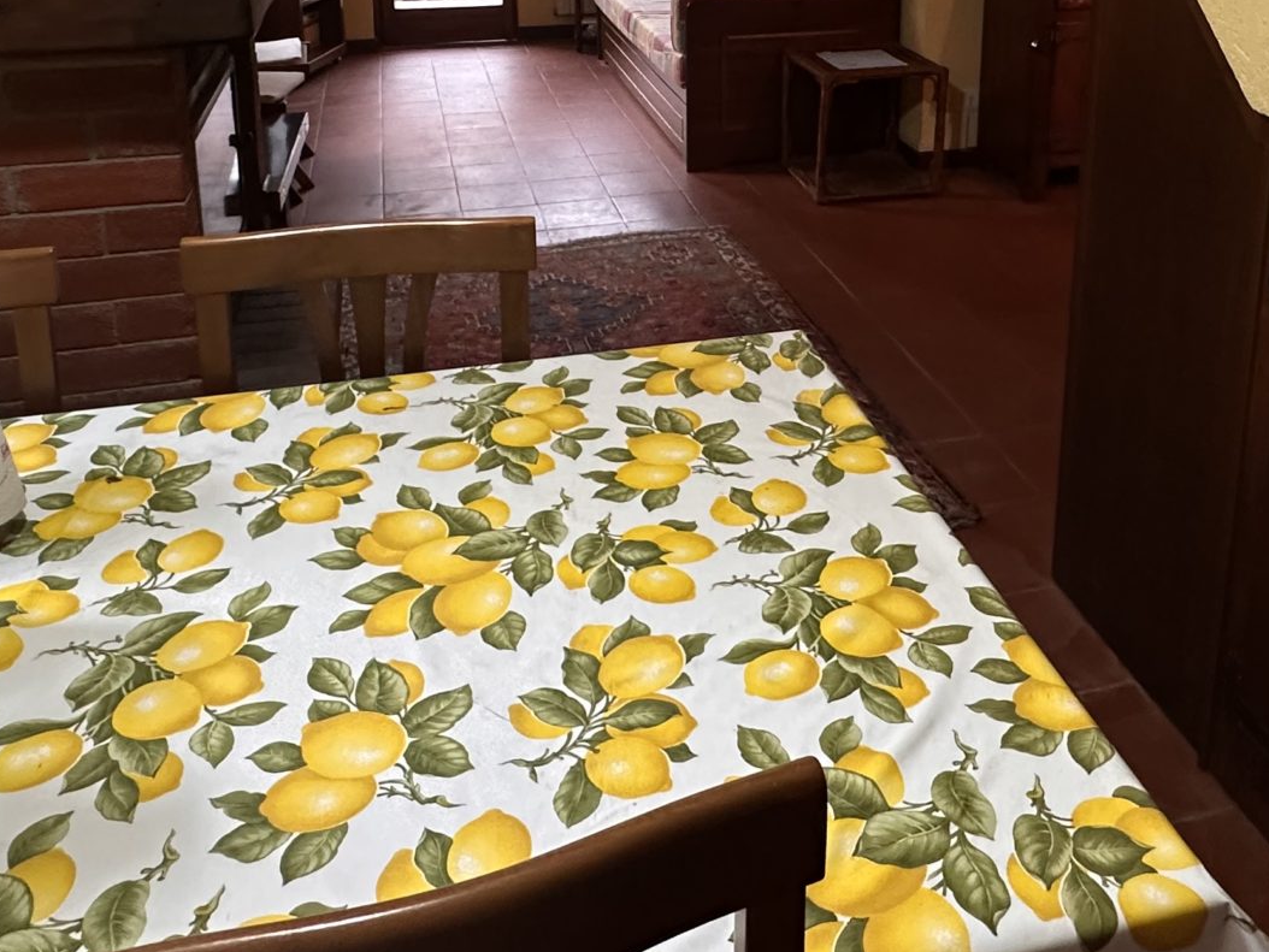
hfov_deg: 53.8
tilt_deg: -12.3
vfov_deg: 38.2
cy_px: 51
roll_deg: -0.2
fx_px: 1247
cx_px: 724
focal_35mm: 34
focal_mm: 2.22
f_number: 2.2
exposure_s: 1/50
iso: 250
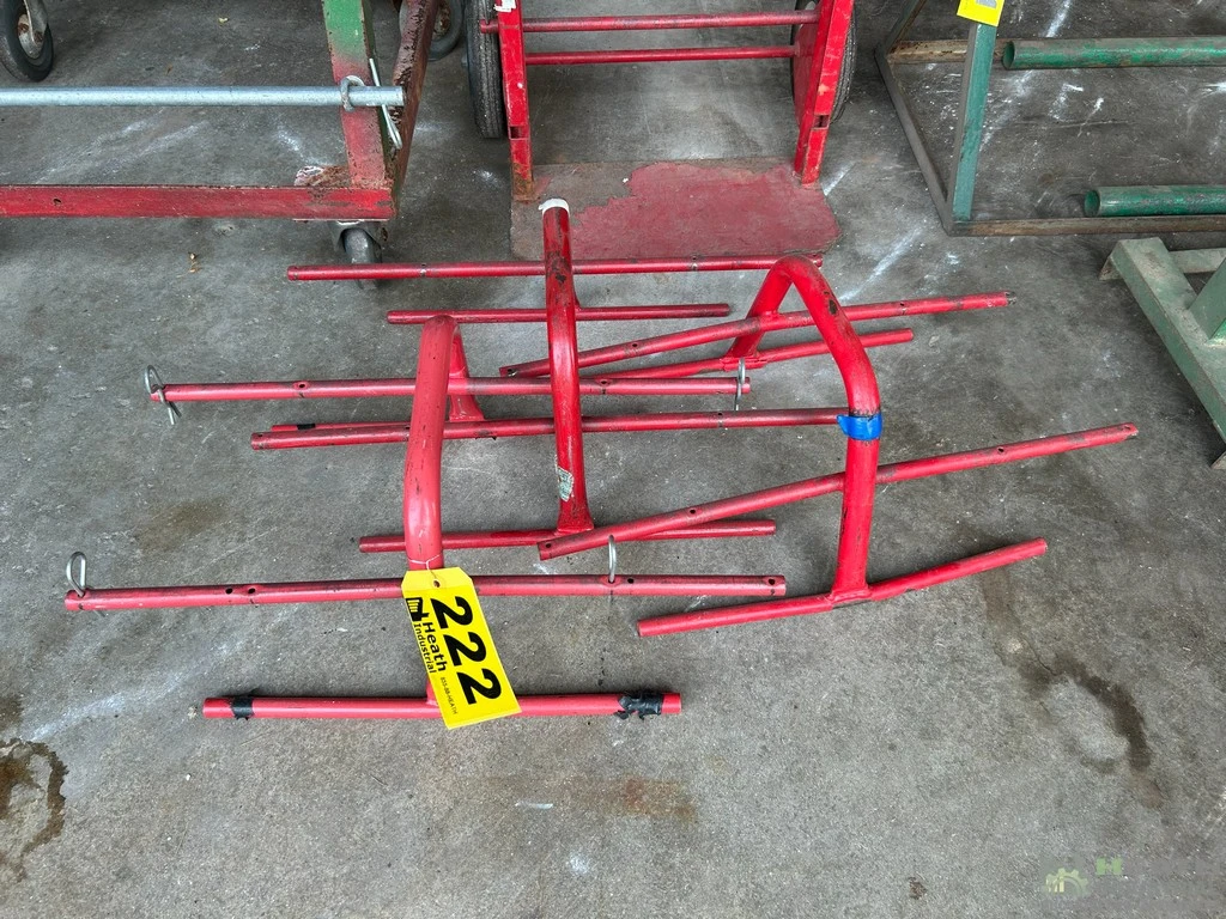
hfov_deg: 67.3
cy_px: 460
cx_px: 613
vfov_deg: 53.1
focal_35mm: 26
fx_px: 921
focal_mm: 5.7
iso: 32
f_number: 1.5
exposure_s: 1/129
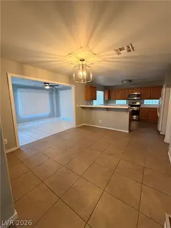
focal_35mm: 14
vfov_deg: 102.1
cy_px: 114
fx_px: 92
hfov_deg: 85.7
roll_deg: +0.4
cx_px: 86
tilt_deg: -7.5
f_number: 2.2
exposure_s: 1/60
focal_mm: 2.22
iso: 500
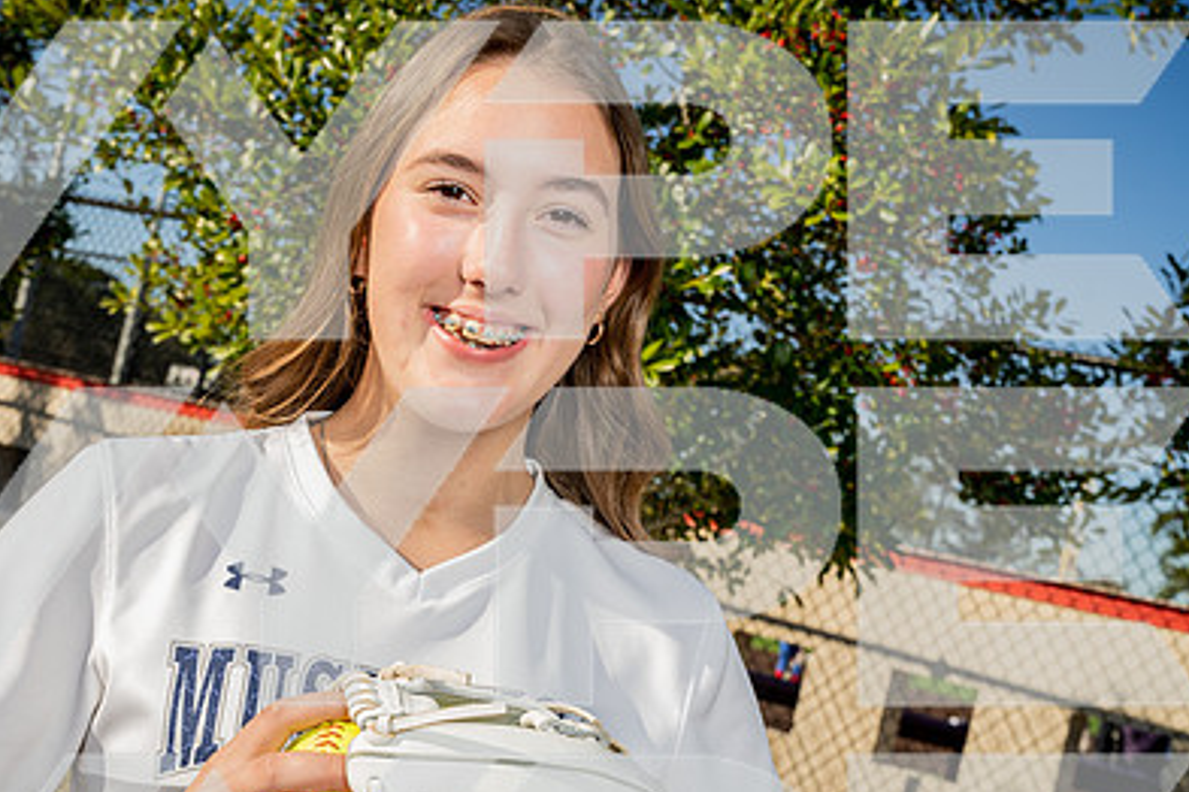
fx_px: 1948
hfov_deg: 33.7
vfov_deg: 22.9
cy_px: 549
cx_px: 436
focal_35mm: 59
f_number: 10
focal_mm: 40
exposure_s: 1/250
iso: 125
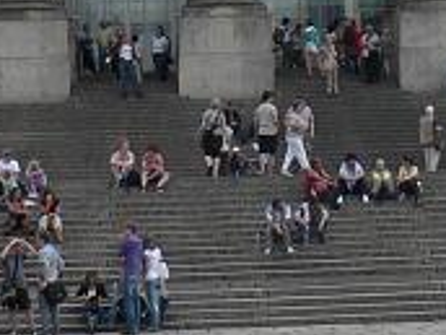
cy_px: -338
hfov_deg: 11.8
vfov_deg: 8.4
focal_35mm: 167
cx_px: 355
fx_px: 2152
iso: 80
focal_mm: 6
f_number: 5
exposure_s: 1/400
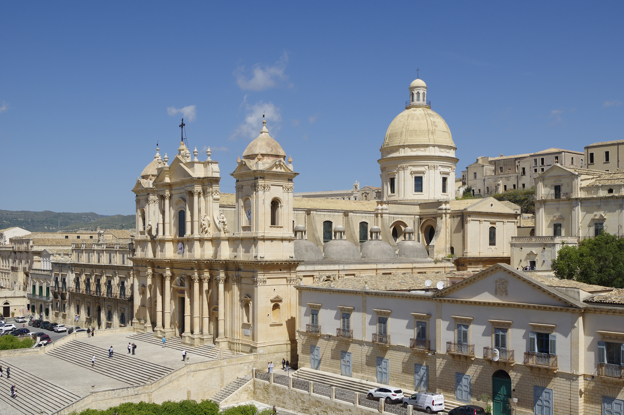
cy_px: 208
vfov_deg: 31.8
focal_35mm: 42
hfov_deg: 46.4
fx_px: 727
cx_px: 312
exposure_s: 1/250
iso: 100
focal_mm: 28
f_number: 10
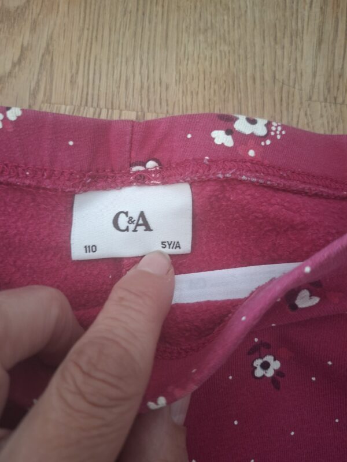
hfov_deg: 58.9
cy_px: 231
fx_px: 307
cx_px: 174
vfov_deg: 73.9
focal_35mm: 23
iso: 400
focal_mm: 5.54
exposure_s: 1/30
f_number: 1.8
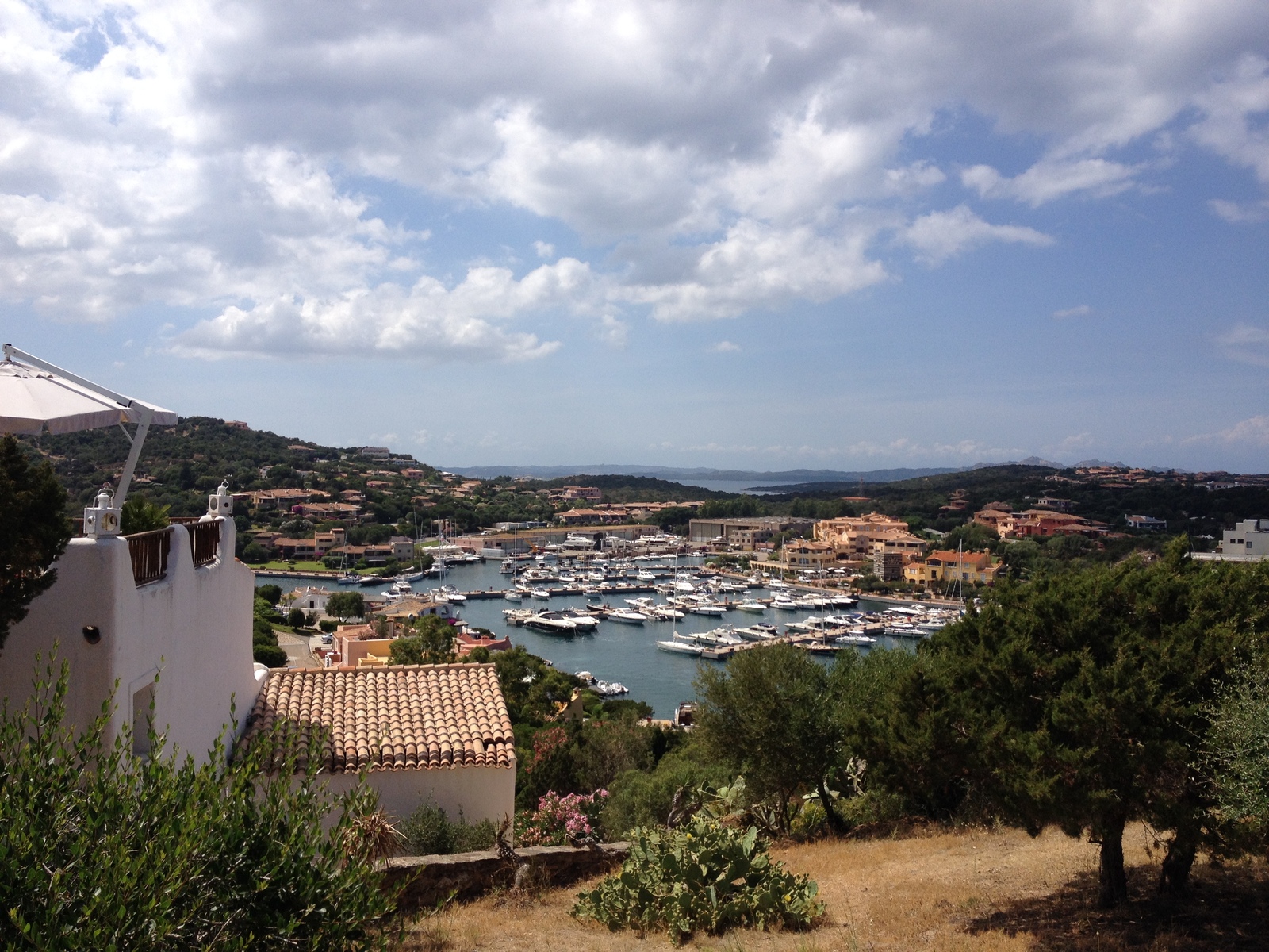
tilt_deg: -3.0
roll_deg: -0.1
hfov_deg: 52.6
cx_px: 634
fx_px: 1283
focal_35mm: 35
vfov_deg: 40.7
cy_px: 476
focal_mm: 4.28
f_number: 2.4
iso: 50
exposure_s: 1/2762
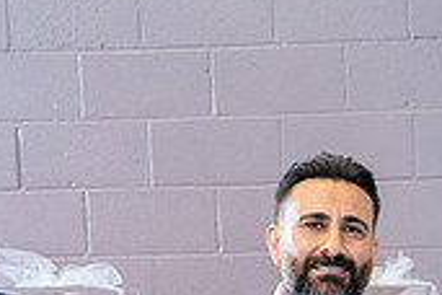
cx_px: 489
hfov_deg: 18.7
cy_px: 467
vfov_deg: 12.3
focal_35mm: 105
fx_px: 1289
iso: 800
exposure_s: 1/160
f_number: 2.8
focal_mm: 31
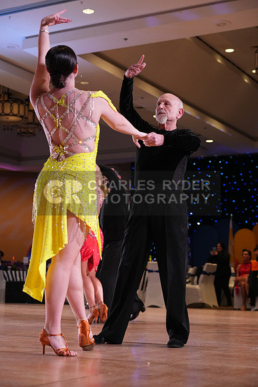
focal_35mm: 64
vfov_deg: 31.4
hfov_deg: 21.3
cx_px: 129
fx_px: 688
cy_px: 194
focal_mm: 64
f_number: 4
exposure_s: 1/500
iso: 2500
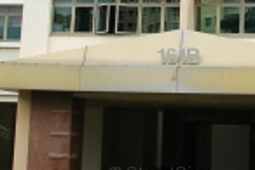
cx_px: 239
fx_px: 722
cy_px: -41
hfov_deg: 19.6
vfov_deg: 13.0
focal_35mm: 102
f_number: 4.5
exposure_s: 1/400
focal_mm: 18
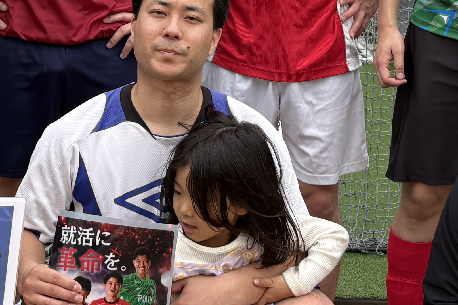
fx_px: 1234
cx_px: 186
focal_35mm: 97
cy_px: -9
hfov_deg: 21.0
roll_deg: -0.4
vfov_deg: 13.9
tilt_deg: -3.0
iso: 64
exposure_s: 1/557
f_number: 1.6
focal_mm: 5.96
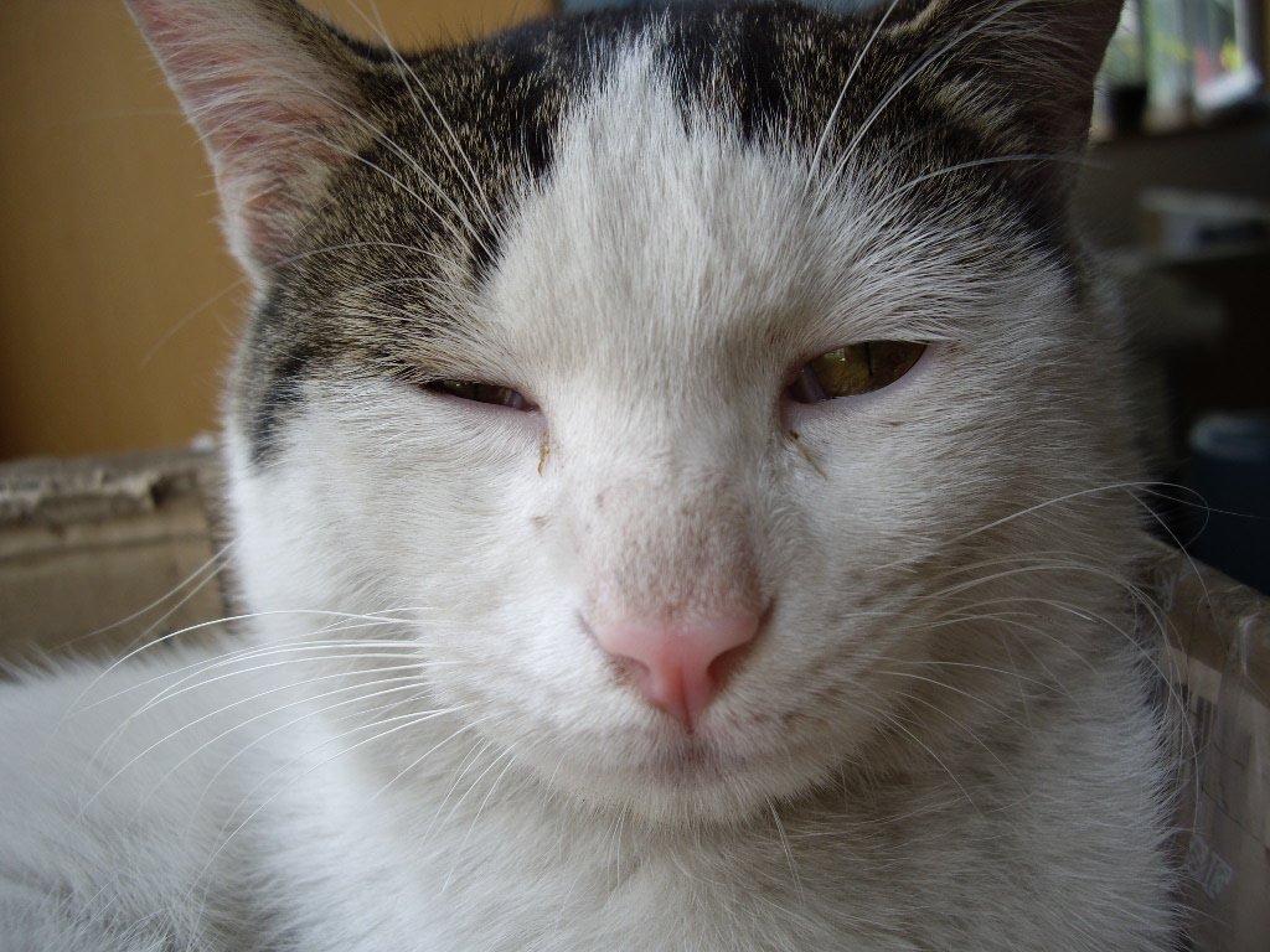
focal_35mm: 38
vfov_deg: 37.7
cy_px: 476
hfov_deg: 49.0
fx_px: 1394
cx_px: 635
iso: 64
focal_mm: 7.9
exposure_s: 1/125
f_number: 2.8
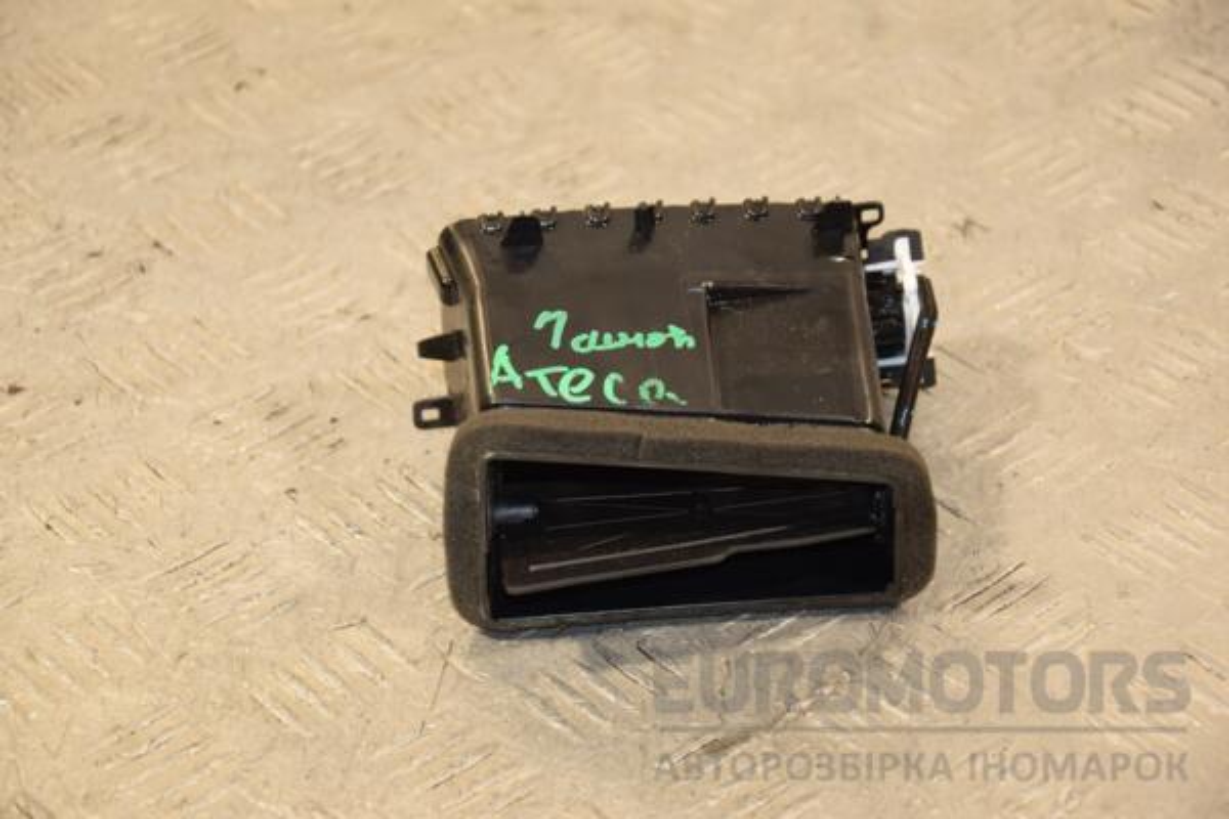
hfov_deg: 18.2
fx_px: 3840
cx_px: 614
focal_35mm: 112
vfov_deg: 12.2
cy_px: 410
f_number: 5.3
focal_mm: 75
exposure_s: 1/125
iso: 800
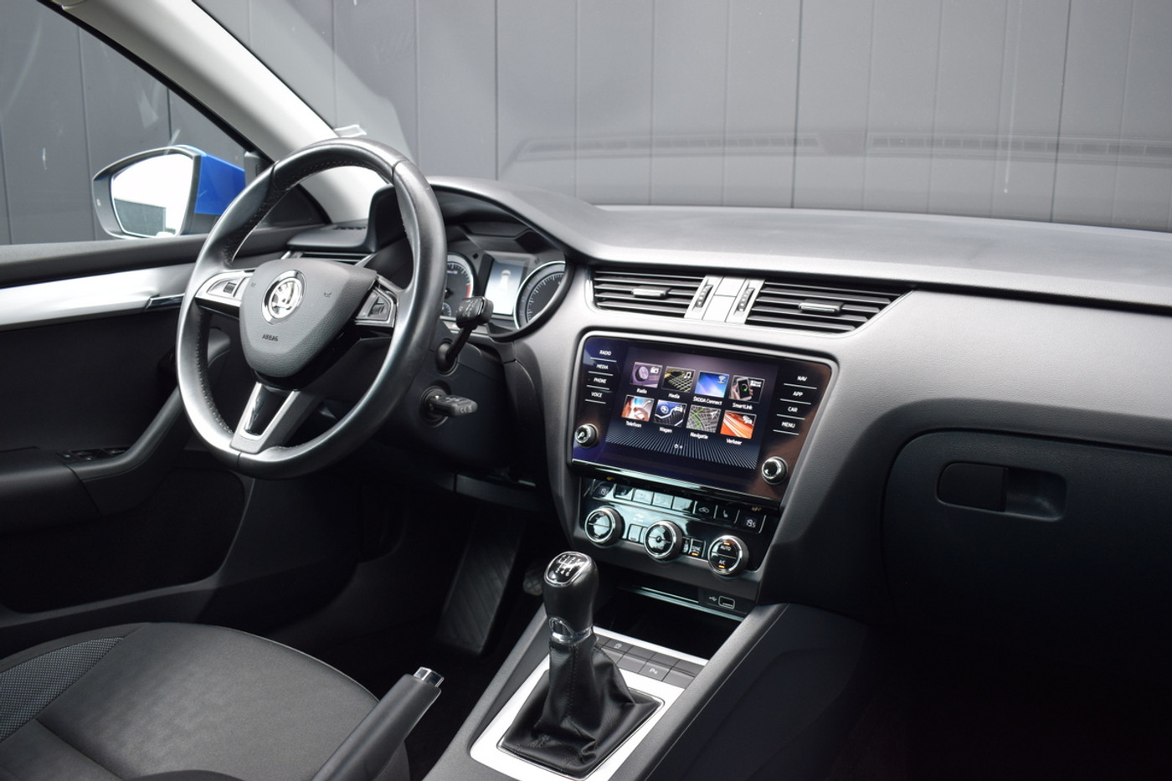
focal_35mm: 32
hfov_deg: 59.5
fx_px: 1025
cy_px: 390
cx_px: 586
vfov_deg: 41.7
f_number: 5
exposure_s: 1/100
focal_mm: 21
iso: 400
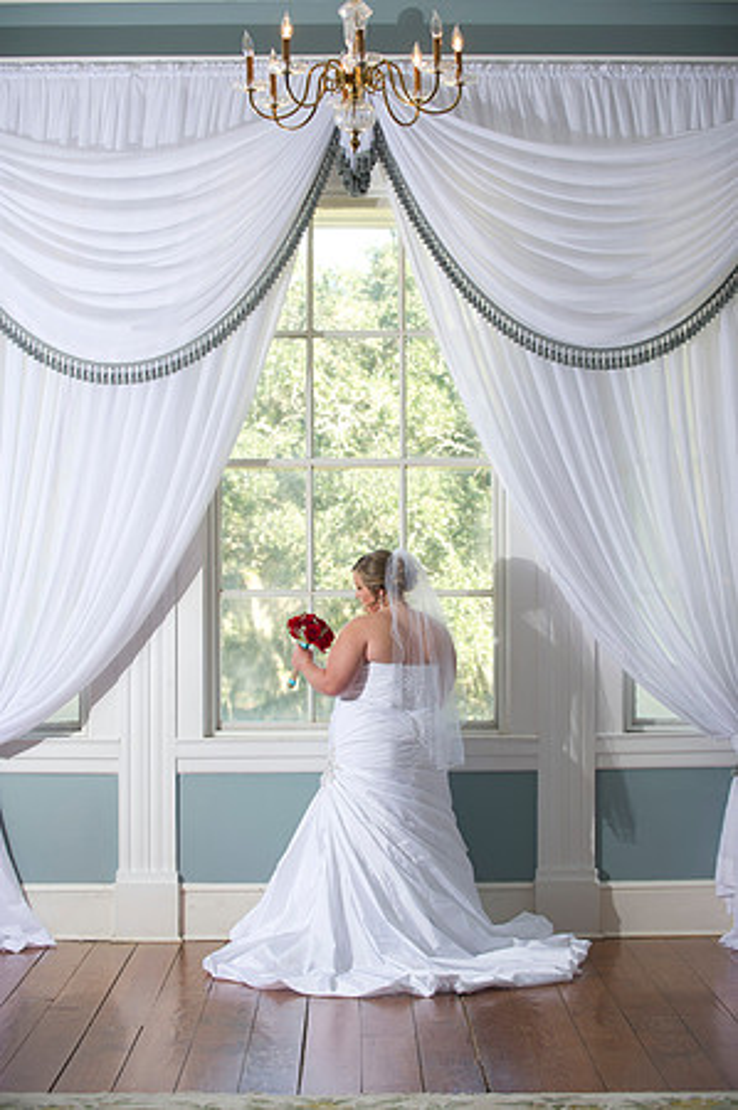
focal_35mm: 86
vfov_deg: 23.7
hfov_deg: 15.9
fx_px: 2650
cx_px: 369
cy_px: 555
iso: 400
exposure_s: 1/125
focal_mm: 86
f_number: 4
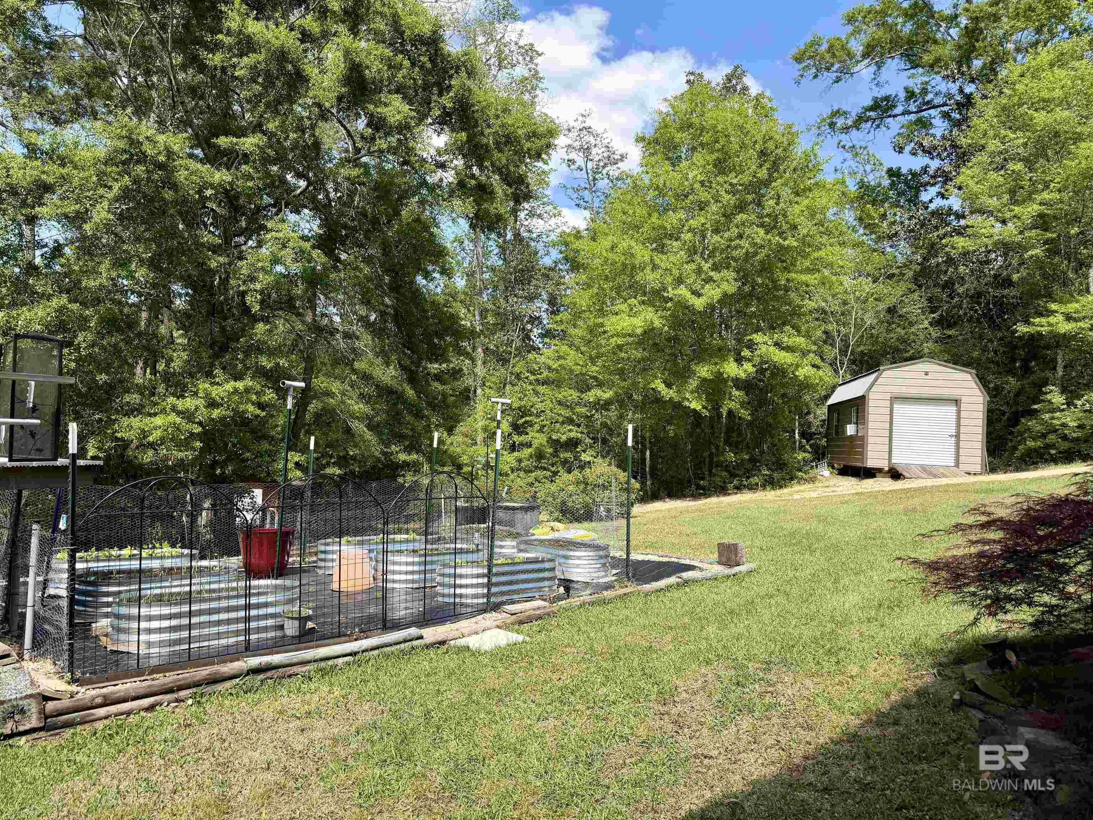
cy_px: 410
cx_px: 546
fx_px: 758
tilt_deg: +1.8
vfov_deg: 56.8
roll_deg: -2.7
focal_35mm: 24
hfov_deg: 71.6
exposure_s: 1/2110
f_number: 1.78
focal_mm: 6.76
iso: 100
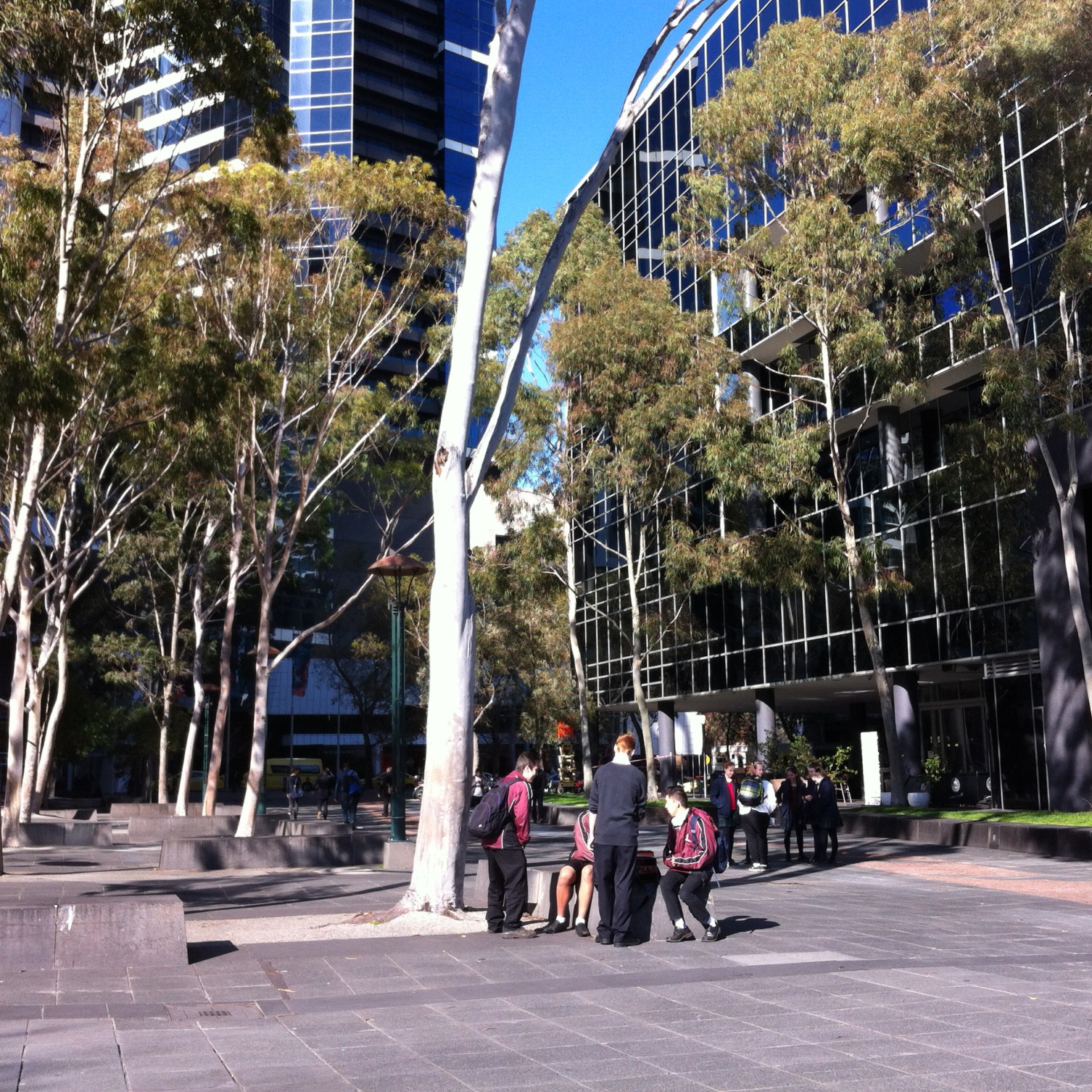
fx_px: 1499
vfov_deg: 40.0
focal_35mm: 42
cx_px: 510
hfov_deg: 40.0
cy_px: 539
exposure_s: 1/511
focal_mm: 3.85
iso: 80
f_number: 2.8
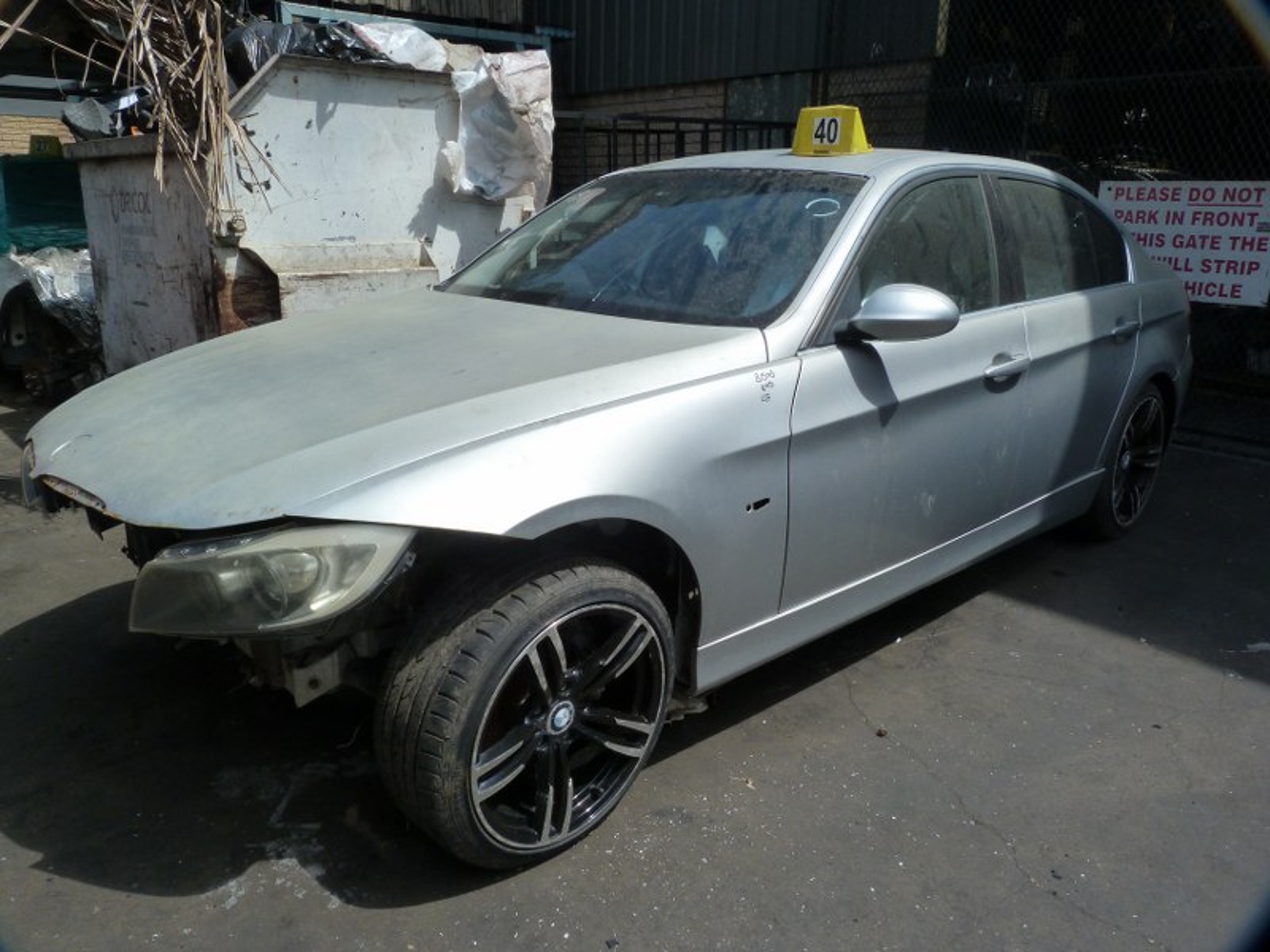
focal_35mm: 25
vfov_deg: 54.9
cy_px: 476
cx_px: 635
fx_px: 917
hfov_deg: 69.4
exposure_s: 1/400
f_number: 5.6
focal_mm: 4.5
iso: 125
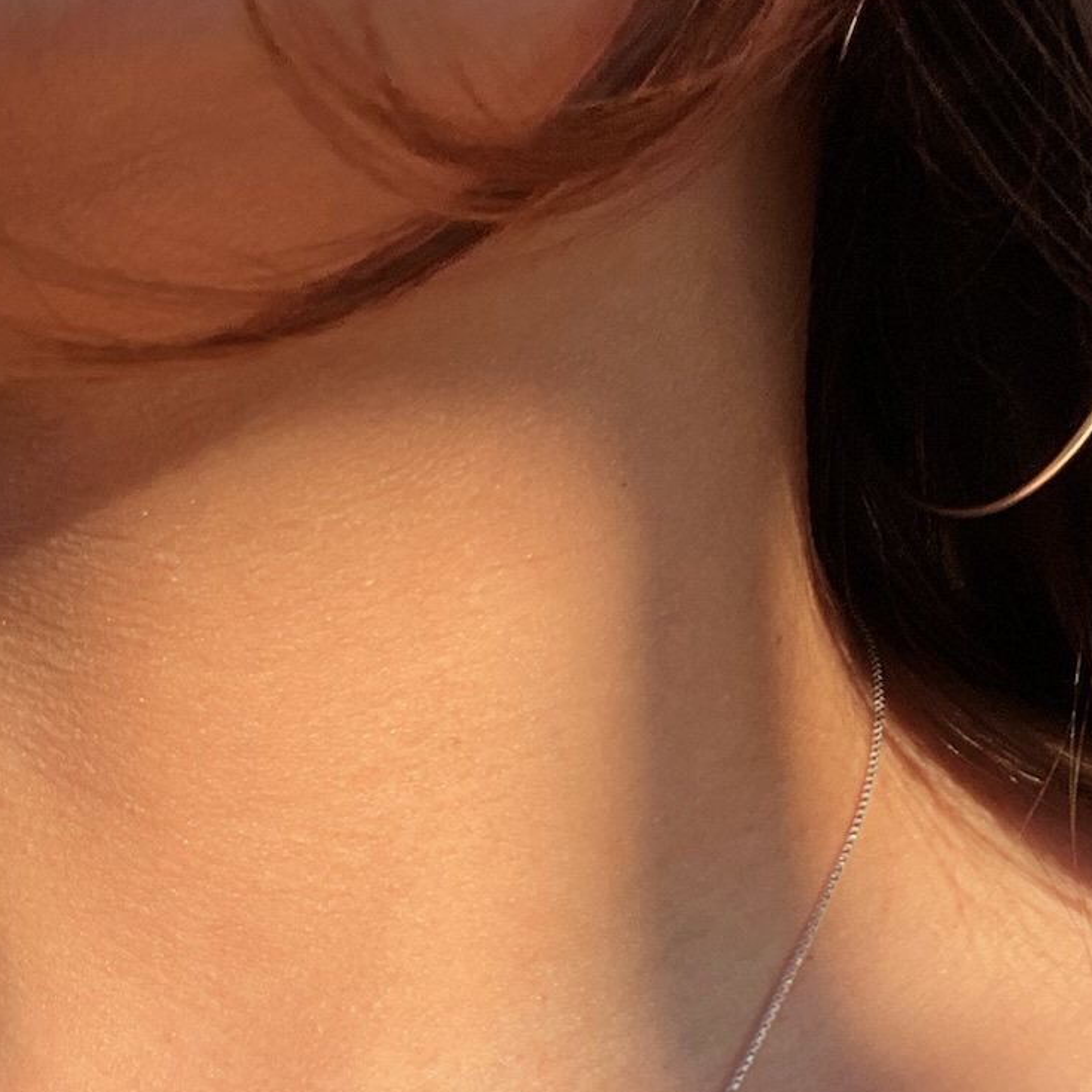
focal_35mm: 74
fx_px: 2641
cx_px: 128
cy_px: 1031
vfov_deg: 22.6
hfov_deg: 22.8
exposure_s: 1/363
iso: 32
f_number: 2.2
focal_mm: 2.71
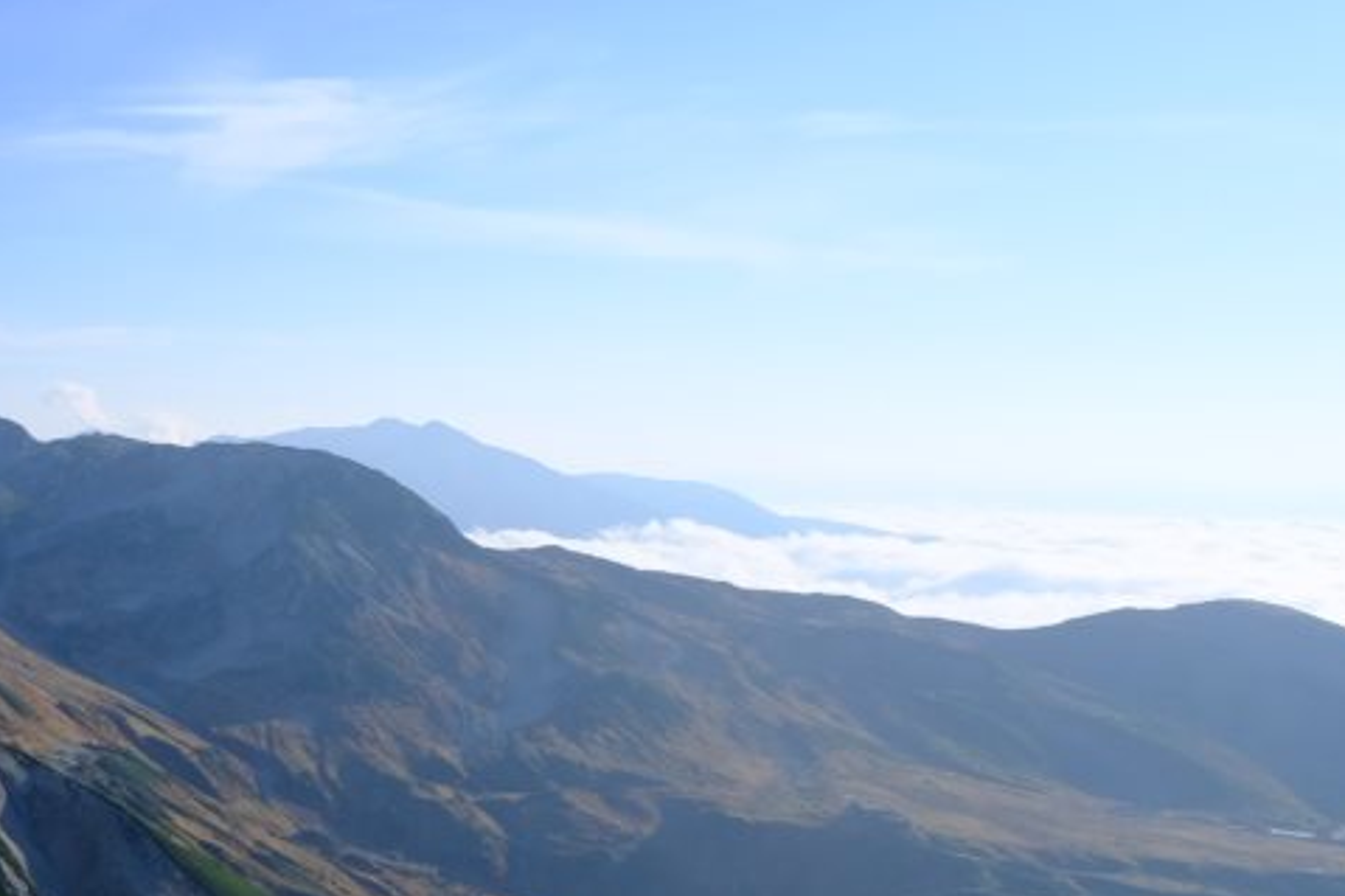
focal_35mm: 47
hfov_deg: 29.1
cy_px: 626
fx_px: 1755
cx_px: -598
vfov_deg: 28.4
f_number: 8
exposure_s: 1/750
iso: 400
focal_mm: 10
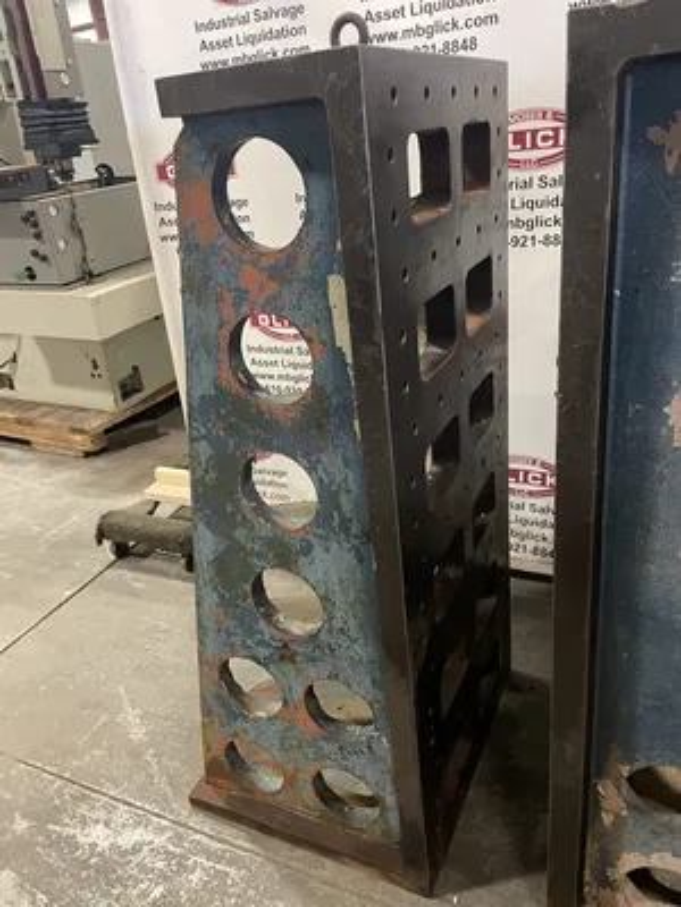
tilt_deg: -23.7
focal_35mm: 26
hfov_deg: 53.1
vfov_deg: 67.3
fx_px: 682
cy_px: 454
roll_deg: +6.9
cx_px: 340
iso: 500
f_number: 1.6
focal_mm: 4.2
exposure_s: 1/30
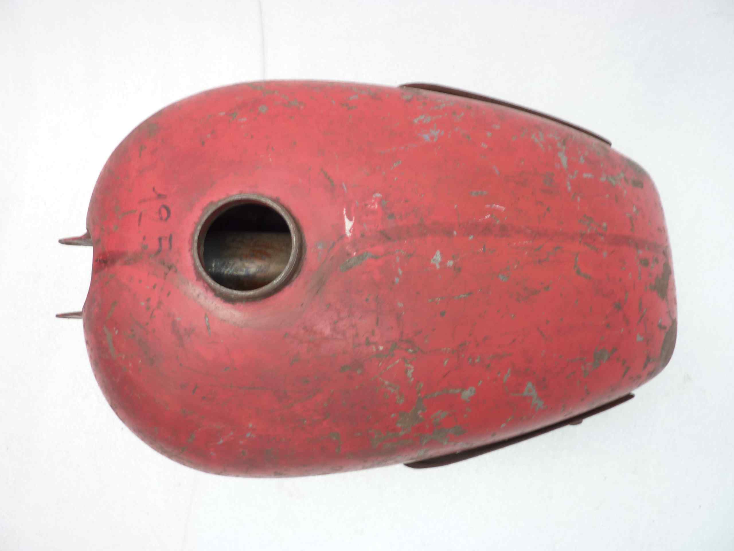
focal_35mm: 25
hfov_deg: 69.4
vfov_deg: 54.9
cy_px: 276
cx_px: 367
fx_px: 530
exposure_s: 1/8
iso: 125
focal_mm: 4.1
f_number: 3.3
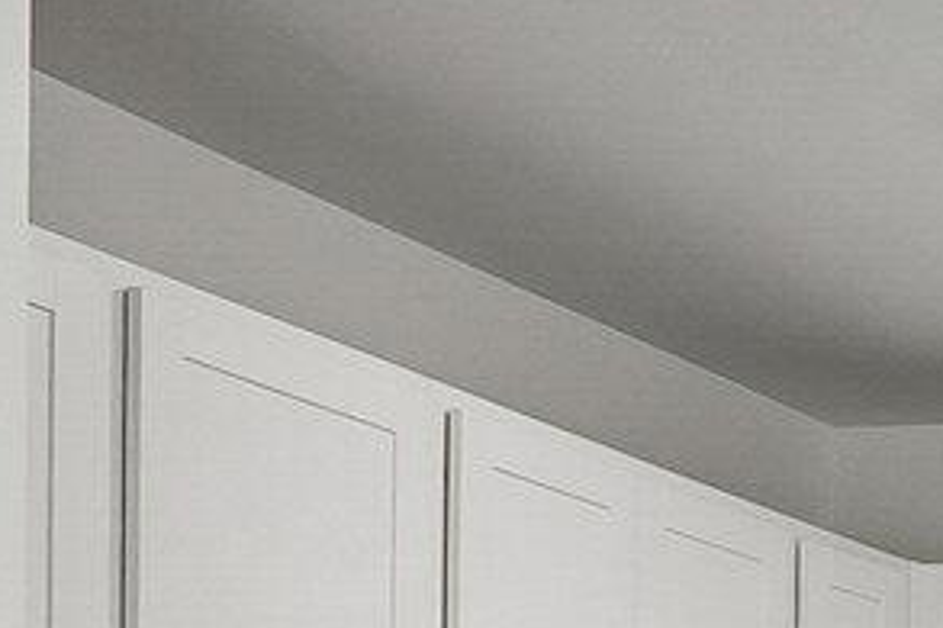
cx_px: 2507
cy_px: 1129
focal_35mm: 105
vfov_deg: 12.0
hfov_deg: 12.7
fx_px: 2749
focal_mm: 10
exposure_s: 1/20
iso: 400
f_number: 8
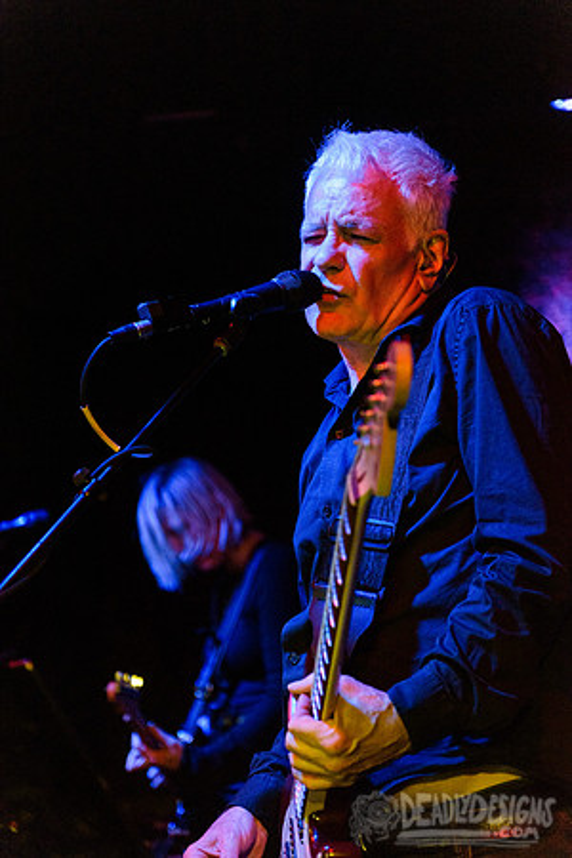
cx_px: 286
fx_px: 1668
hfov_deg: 19.5
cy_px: 429
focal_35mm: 70
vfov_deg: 28.8
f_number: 3.2
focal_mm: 70
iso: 2500
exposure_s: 1/125
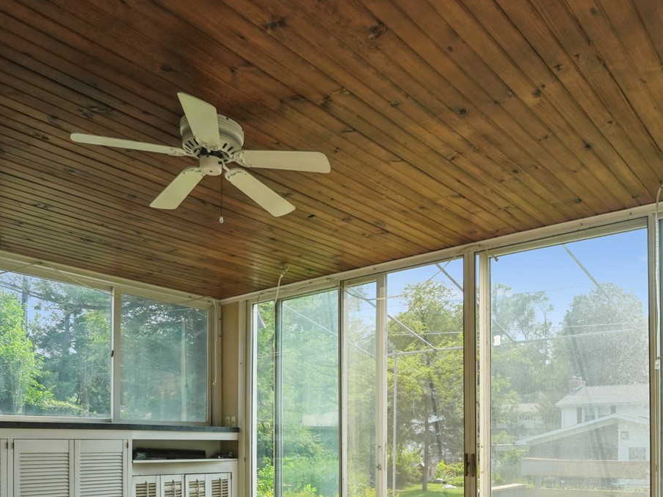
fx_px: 555
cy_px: 410
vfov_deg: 45.3
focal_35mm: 29
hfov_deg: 60.1
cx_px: 447
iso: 500
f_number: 9
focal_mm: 16
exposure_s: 1/640
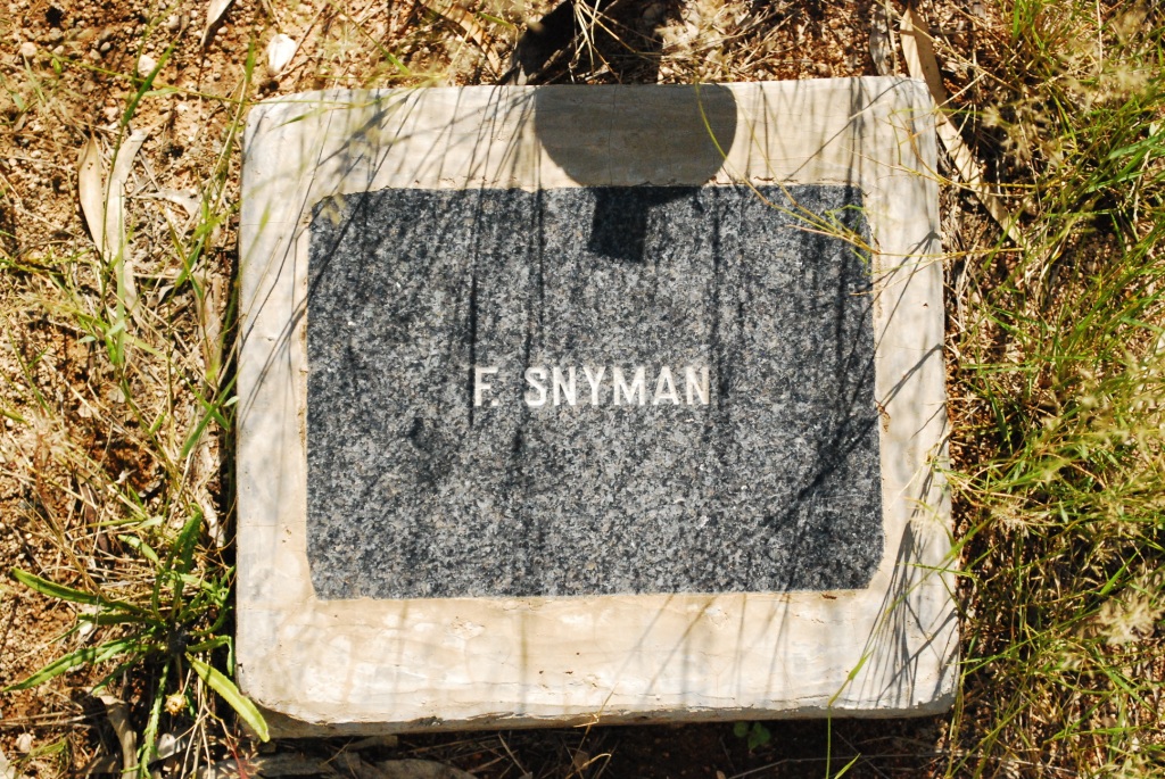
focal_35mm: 72
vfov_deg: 19.0
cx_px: 582
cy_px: 390
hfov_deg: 28.0
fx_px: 2332
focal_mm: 48
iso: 1600
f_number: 5.6
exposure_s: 1/4000
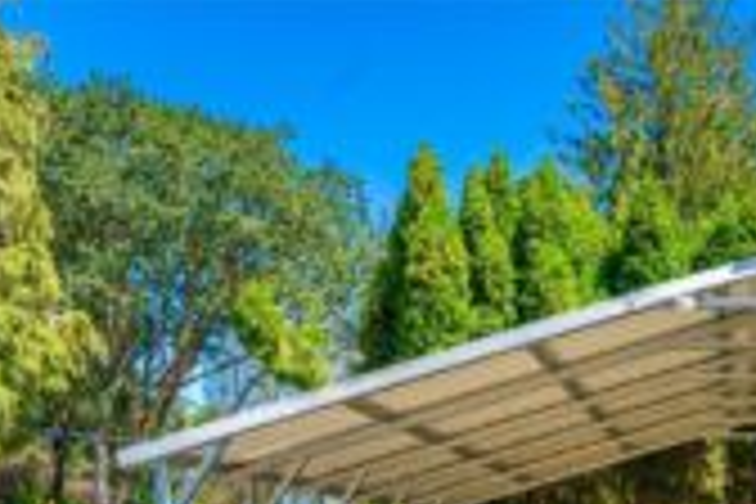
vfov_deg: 22.1
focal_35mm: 57
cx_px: 742
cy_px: 596
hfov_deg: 32.5
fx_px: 1197
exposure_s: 1/80
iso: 80
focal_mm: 24
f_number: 7.1
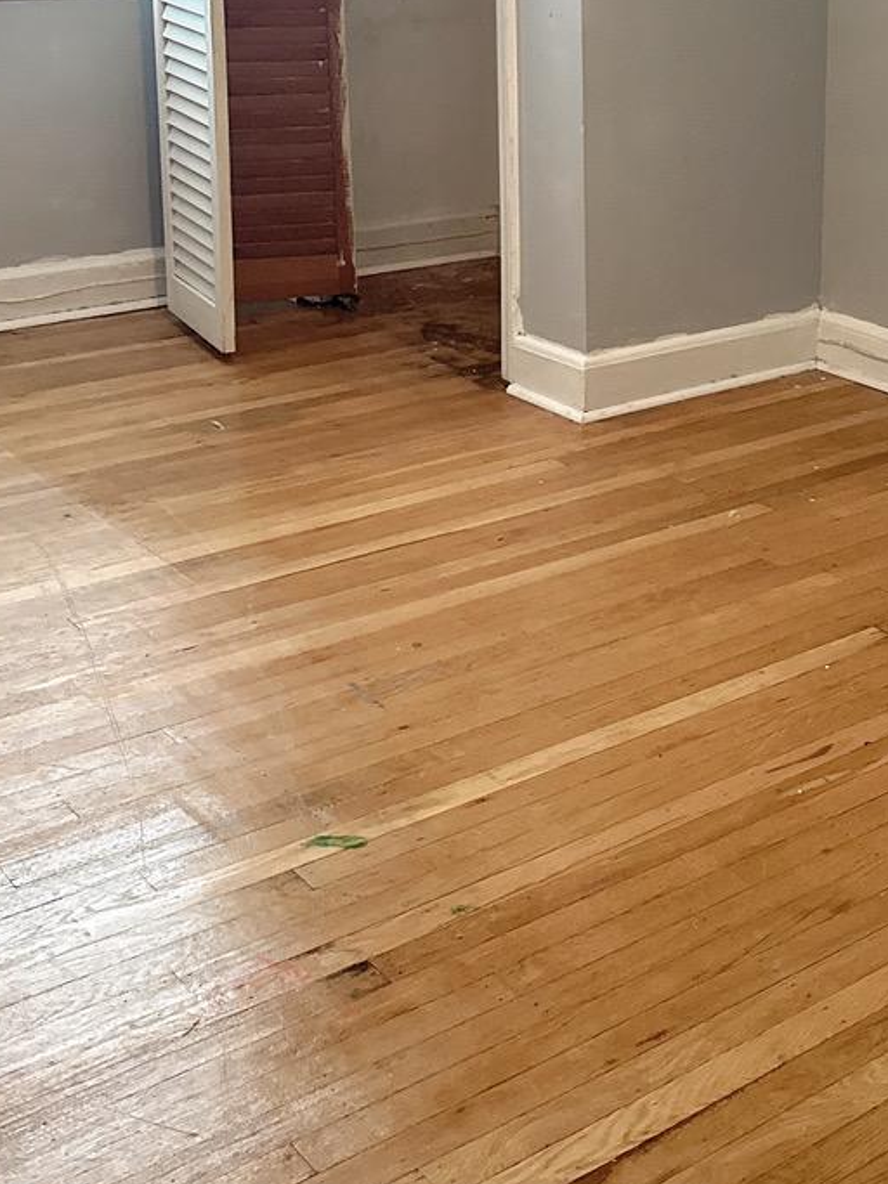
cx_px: 895
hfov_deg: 25.6
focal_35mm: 54
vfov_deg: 34.8
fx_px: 1848
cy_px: 295
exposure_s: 1/60
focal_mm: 6.86
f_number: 1.78
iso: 640
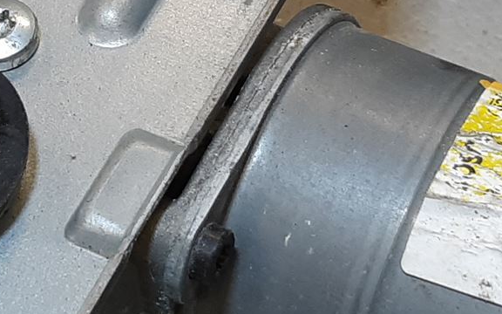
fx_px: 1341
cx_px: 210
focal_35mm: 98
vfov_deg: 13.3
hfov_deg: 21.2
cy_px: 109
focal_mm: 3.93
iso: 80
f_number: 1.7
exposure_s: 1/100
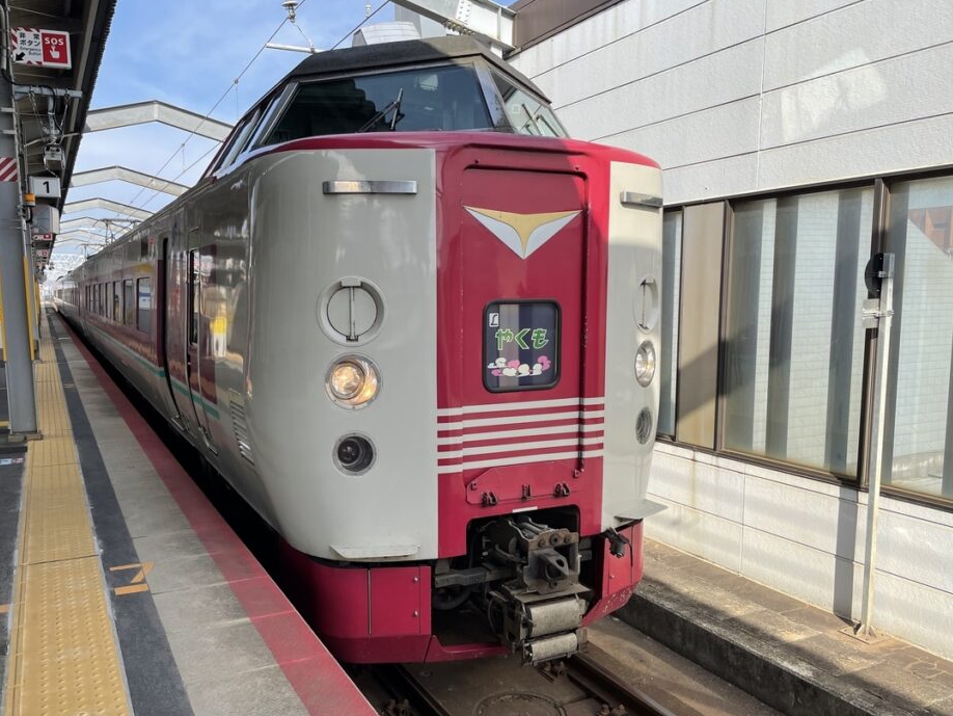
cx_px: 430
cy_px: 393
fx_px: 799
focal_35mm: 29
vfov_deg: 48.2
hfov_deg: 61.5
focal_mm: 4.2
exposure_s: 1/1689
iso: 32
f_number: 1.6
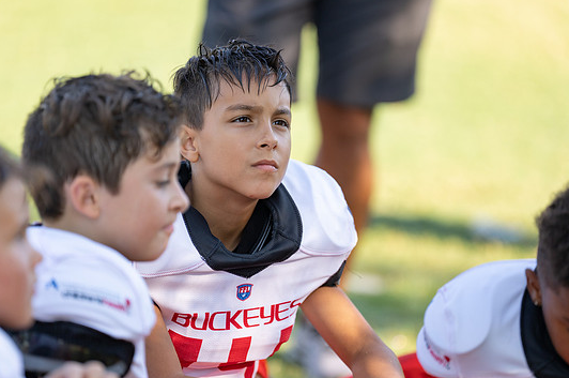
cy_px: 200
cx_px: 290
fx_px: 3393
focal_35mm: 215
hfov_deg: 9.6
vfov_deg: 6.4
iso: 320
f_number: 2.8
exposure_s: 1/1000
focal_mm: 197
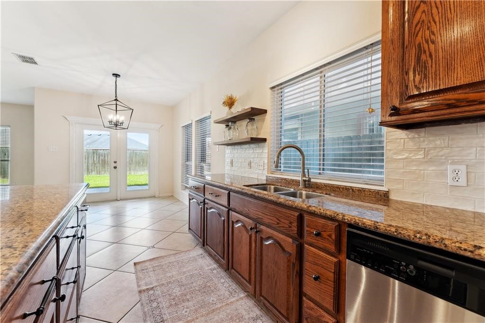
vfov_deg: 81.2
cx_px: 242
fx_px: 189
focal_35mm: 14
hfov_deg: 104.2
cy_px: 162
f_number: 9
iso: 200
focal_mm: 14
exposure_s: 1/8
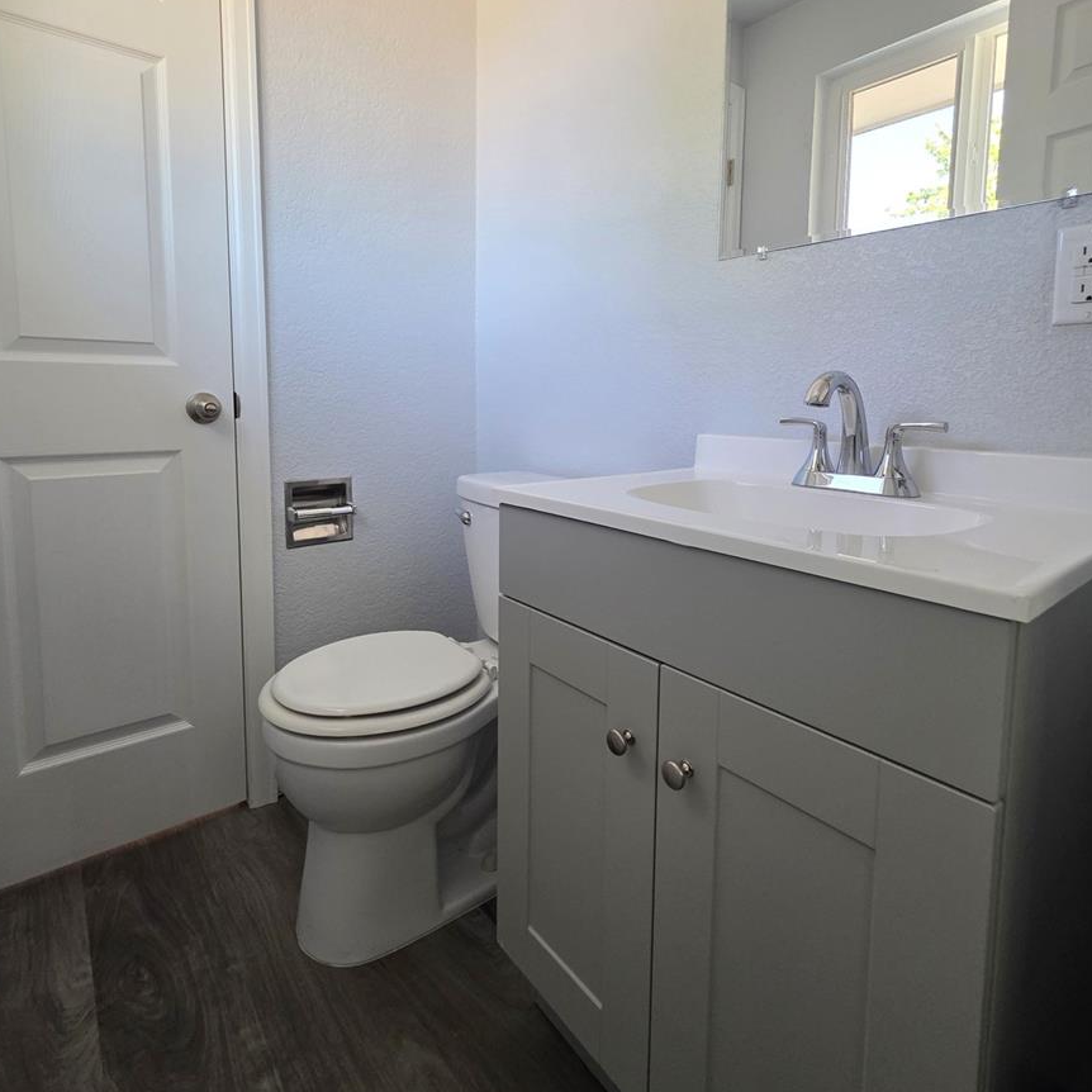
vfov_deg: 86.8
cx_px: 532
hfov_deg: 87.4
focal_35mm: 16
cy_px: 464
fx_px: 571
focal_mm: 2.2
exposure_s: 1/120
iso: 200
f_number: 1.9
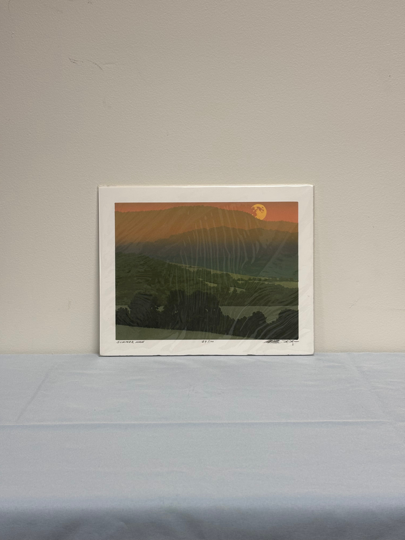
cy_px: 270
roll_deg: -0.8
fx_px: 811
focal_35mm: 52
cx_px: 202
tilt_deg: -8.5
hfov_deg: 28.0
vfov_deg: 36.8
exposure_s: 1/60
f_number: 1.6
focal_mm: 5.96
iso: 80
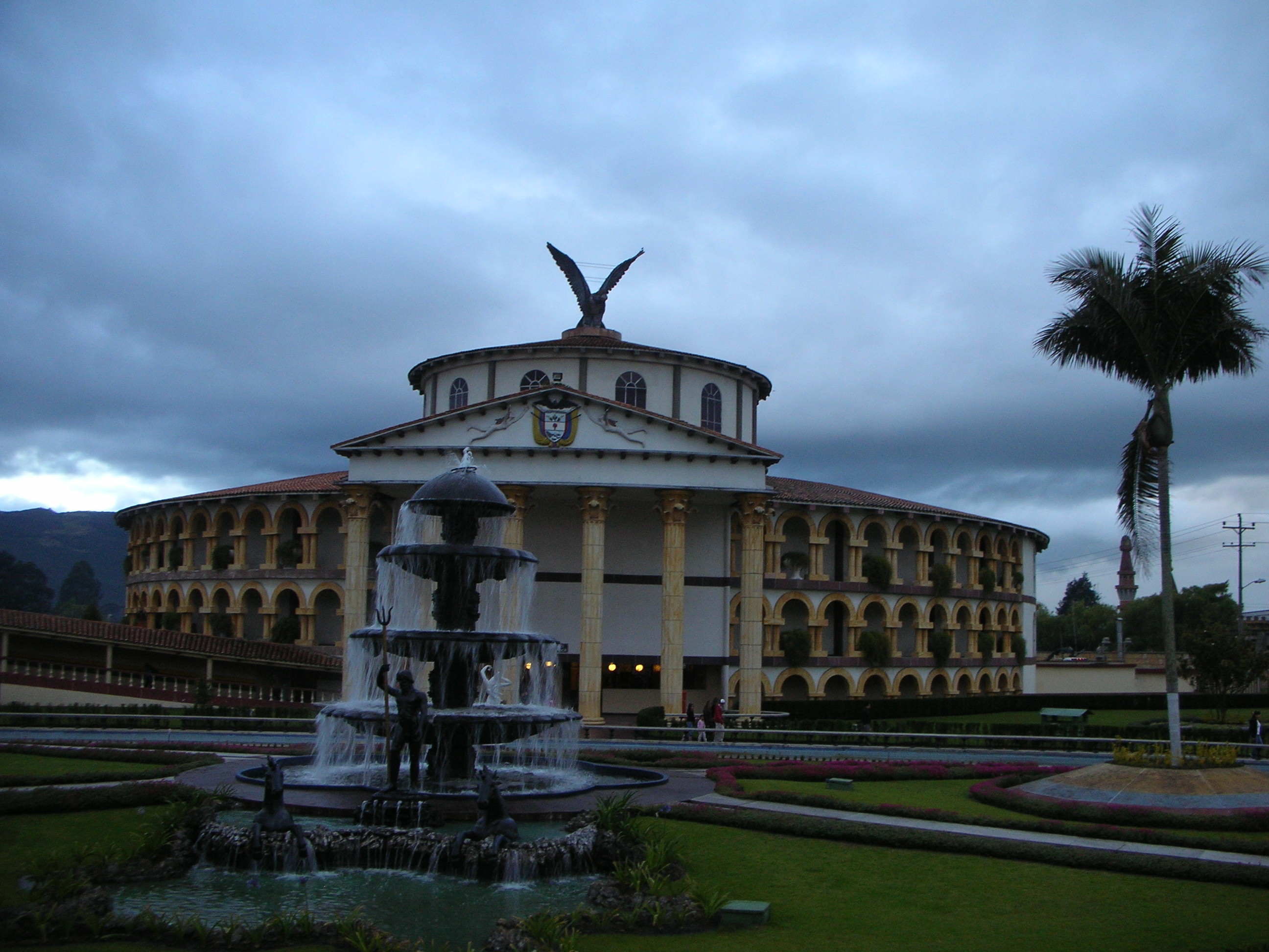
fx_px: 1283
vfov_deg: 40.7
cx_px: 634
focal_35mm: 35
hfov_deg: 52.6
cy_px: 476
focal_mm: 5.8
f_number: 3
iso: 65
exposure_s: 1/30
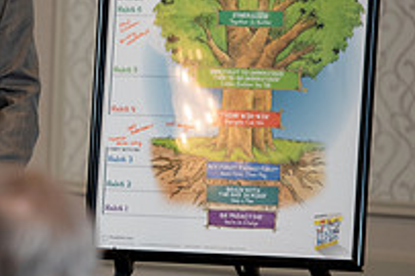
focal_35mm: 458
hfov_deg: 4.5
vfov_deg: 3.0
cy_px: 118
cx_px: -145
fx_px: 5275
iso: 1250
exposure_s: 1/200
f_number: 3.2
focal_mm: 160
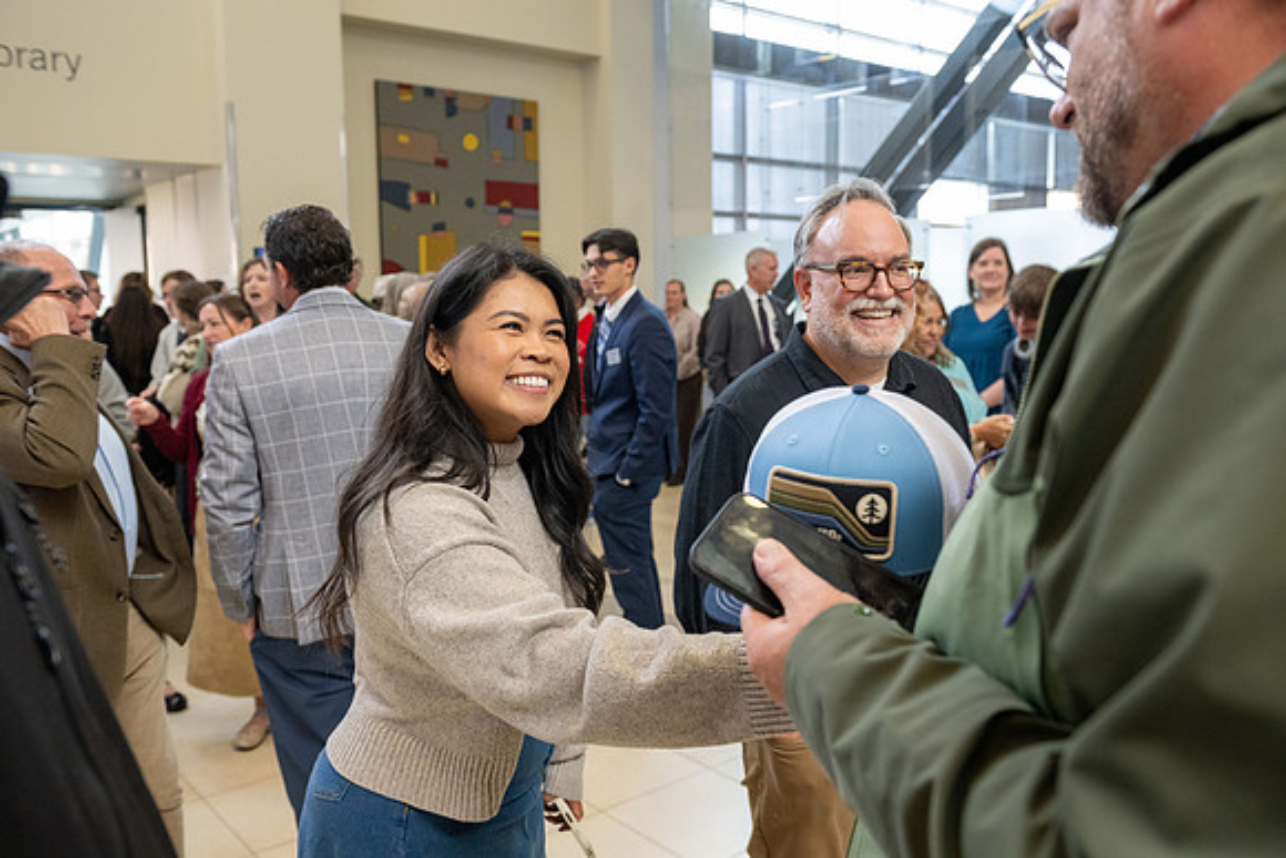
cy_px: 429
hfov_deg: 60.3
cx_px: 643
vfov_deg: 42.3
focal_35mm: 31
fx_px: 1108
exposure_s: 1/320
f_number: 4
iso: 2500
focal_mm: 31
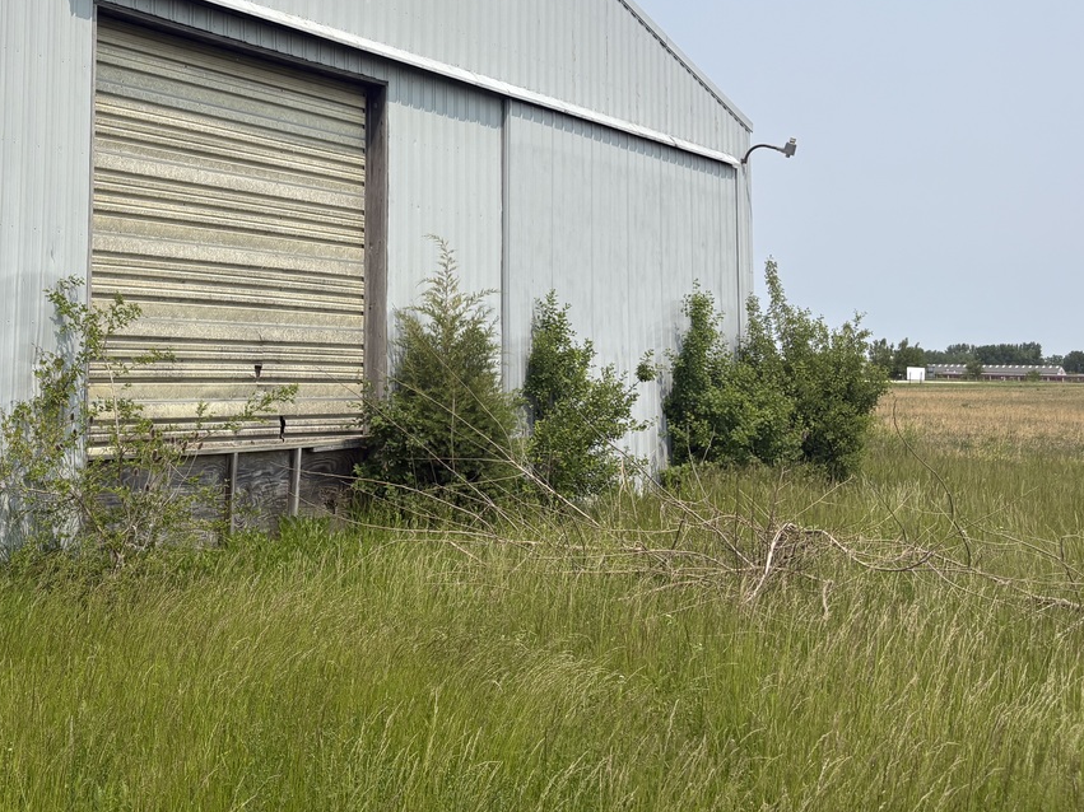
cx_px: 204
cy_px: 200
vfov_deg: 32.2
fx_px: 1378
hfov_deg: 41.0
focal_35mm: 44
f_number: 1.6
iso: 50
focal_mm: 5.96
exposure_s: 1/4950
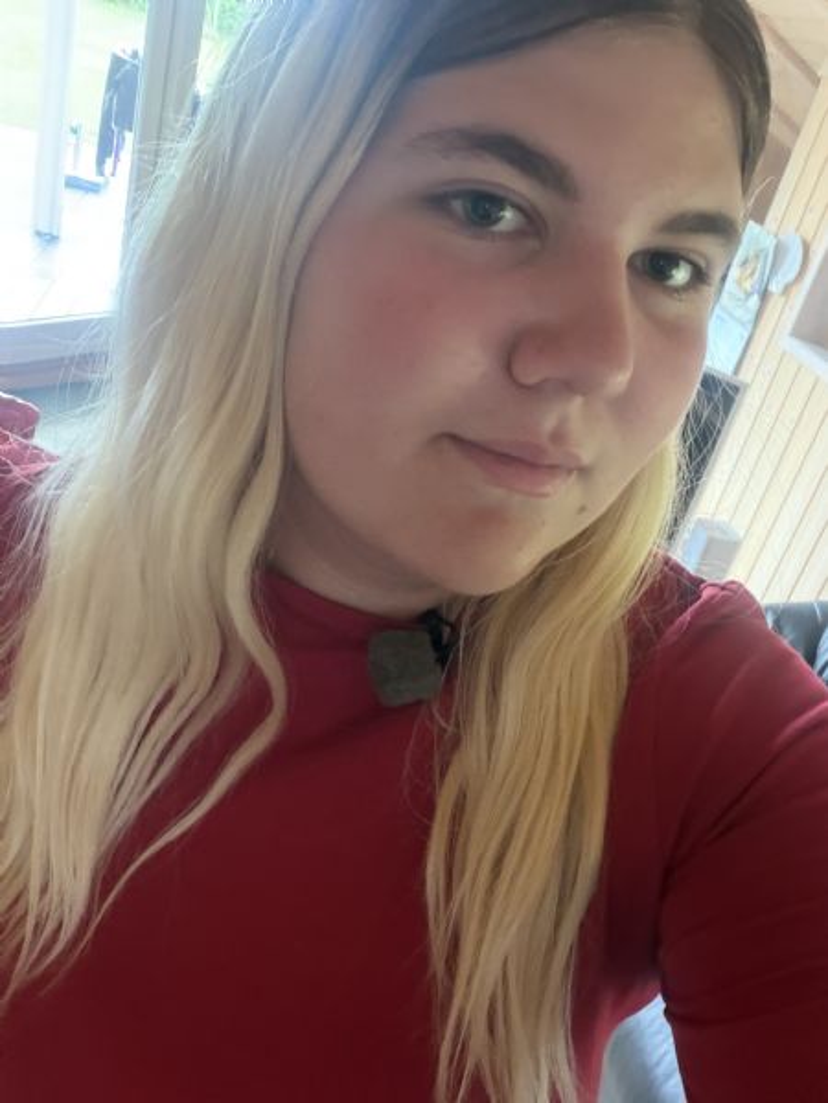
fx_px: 957
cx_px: 414
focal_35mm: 30
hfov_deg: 46.8
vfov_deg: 60.0
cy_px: 552
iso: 400
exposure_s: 1/30
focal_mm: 2.71
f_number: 1.9
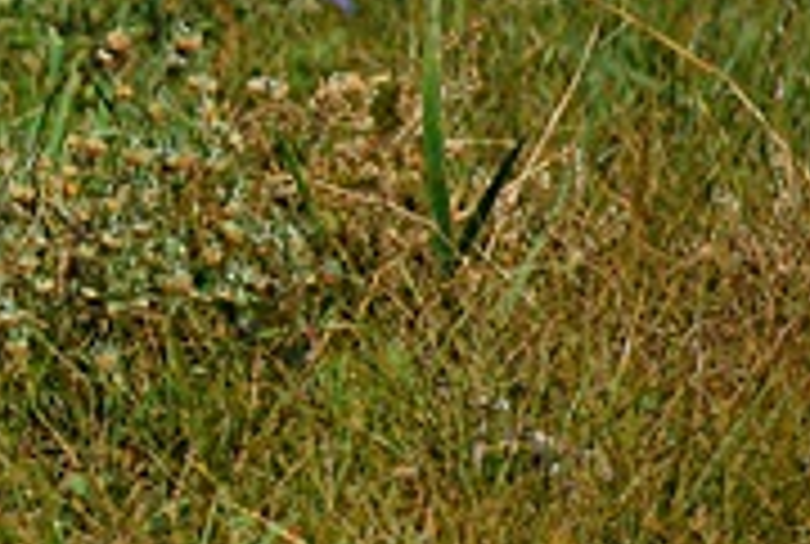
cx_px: -855
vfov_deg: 2.8
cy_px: 265
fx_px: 11283
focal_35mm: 500
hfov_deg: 4.1
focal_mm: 75
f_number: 5.6
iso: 400
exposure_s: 1/2500
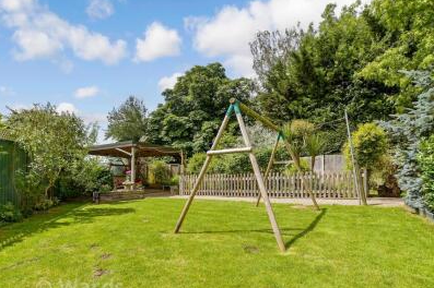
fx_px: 217
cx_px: 204
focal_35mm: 18
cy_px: 169
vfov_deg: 66.8
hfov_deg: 90.0
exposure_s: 1/400
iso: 160
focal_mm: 10
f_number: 8
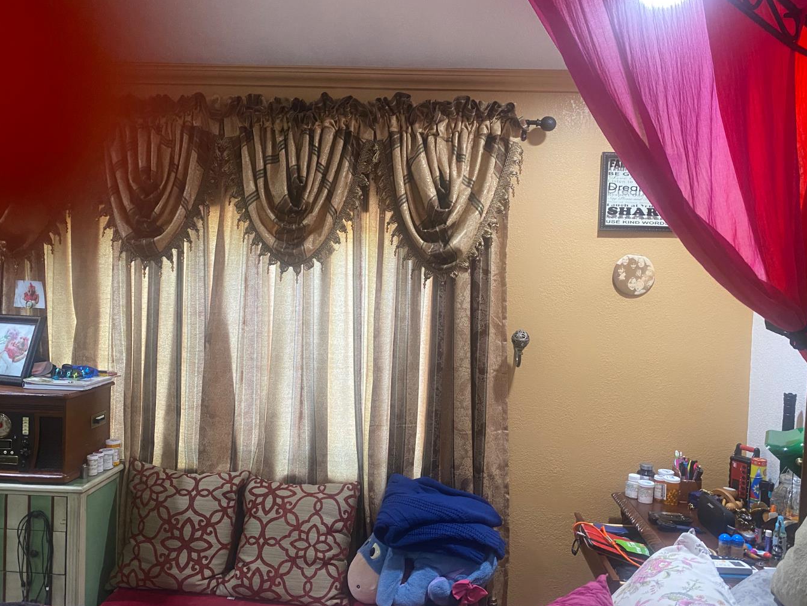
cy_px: 307
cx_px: 388
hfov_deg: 61.6
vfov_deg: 48.2
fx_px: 676
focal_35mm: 29
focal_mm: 4.25
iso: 250
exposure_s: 1/60
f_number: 1.8
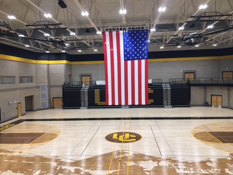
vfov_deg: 48.2
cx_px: 116
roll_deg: +1.3
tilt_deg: -1.6
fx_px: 195
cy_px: 88
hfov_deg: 61.7
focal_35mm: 29
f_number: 2.2
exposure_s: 1/30
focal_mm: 4.15
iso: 40
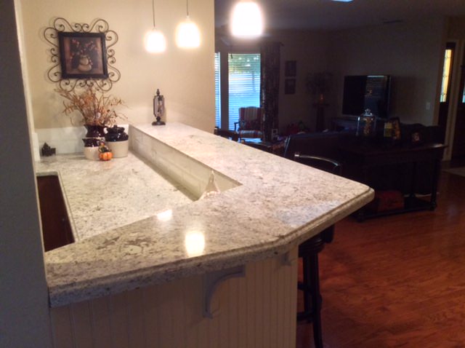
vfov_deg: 44.1
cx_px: 232
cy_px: 174
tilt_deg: -14.2
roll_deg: +0.1
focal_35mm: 32
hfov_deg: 56.9
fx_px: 429
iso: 160
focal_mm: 3.3
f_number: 2.4
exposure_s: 1/24
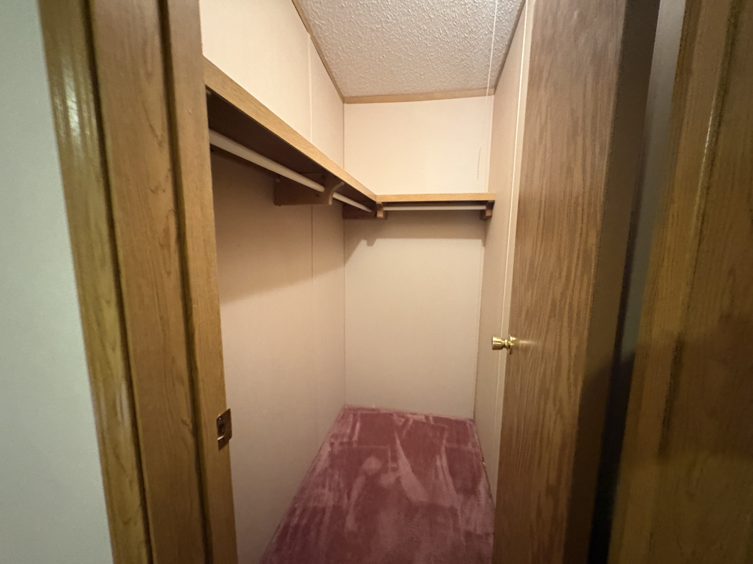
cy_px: 282
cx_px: 376
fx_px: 305
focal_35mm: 14
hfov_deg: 102.1
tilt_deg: -4.8
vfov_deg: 85.7
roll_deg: -1.0
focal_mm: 2.22
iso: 1000
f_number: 2.2
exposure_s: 1/40
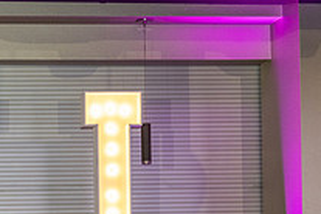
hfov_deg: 15.3
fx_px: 1150
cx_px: -73
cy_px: 288
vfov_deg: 10.4
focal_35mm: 129
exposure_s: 1/125
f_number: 2.8
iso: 1000
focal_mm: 46
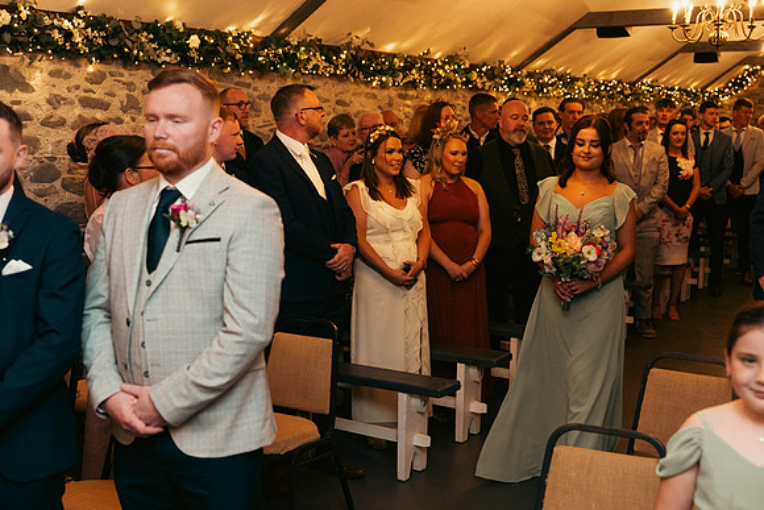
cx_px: 382
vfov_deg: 29.3
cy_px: 255
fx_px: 976
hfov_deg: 42.7
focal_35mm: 46
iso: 2500
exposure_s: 1/160
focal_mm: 46
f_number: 3.5
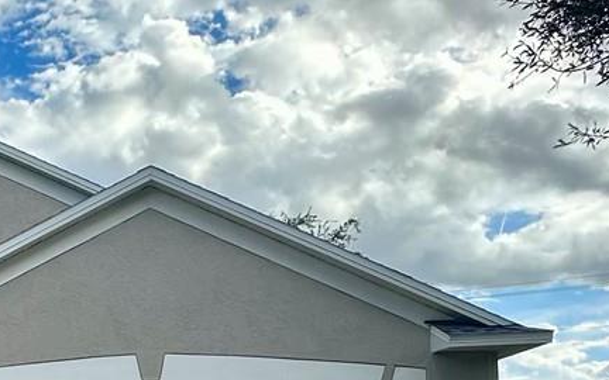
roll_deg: +0.3
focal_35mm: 55
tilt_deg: +4.3
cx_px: -14
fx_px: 913
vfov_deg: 22.0
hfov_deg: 33.4
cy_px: 438
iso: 40
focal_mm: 2.22
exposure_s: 1/1062
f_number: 2.2
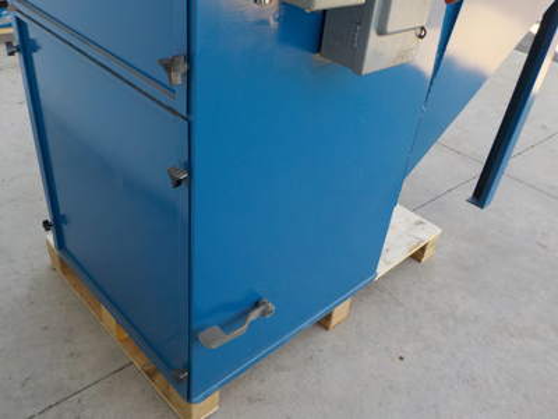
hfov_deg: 60.0
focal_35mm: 30
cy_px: 210
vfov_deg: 46.8
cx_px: 279
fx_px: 484
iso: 125
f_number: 3.3
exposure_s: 1/160
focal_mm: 4.1
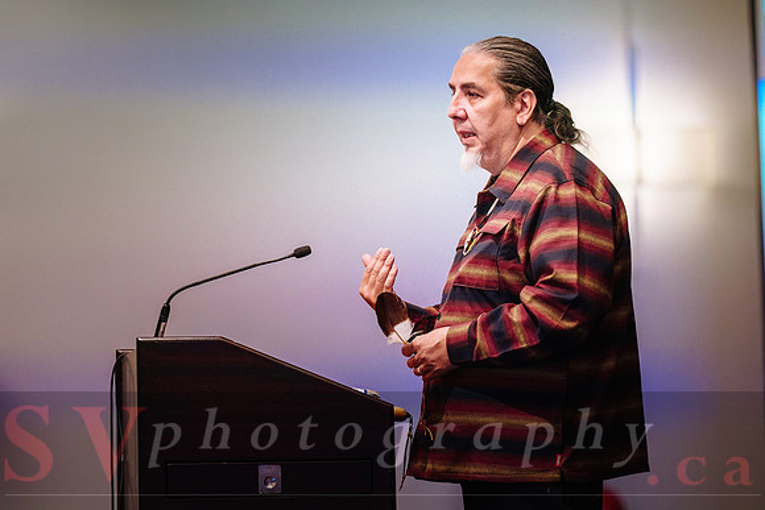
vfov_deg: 7.8
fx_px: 3741
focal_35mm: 176
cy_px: 255
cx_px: 382
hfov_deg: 11.7
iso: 3200
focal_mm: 176
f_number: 2.8
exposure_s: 1/200
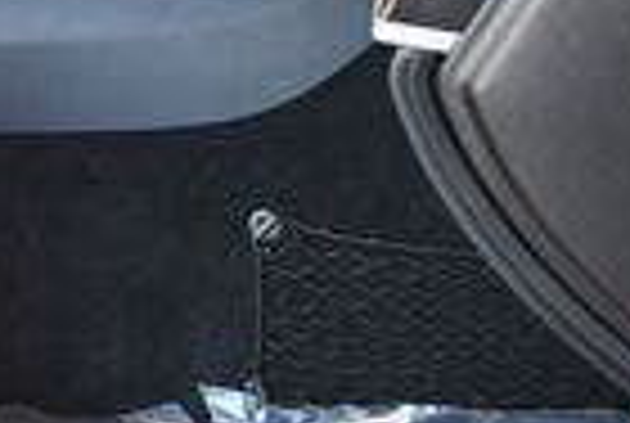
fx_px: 2876
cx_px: -531
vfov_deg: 8.3
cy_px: -148
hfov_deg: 11.5
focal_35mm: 164
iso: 1000
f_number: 3.5
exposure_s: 1/125
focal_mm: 18
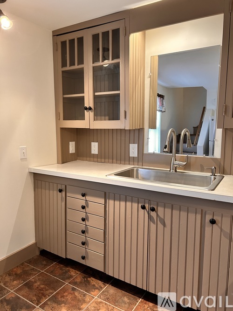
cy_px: 156
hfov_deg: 53.0
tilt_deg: -7.5
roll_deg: +0.0
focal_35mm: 26
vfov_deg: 67.3
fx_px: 233
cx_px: 116
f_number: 1.5
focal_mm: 5.7
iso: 250
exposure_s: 1/60
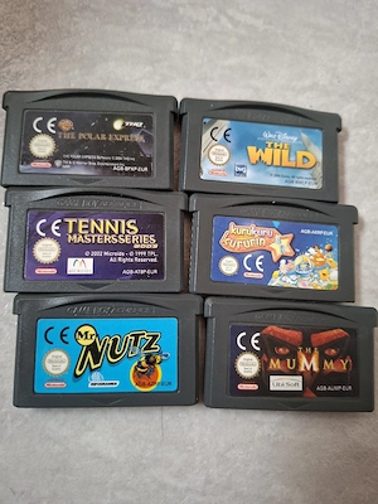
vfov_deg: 73.9
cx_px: 189
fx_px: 335
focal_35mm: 23
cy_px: 252
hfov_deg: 58.9
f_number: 1.8
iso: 320
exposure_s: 1/50
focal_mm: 5.54
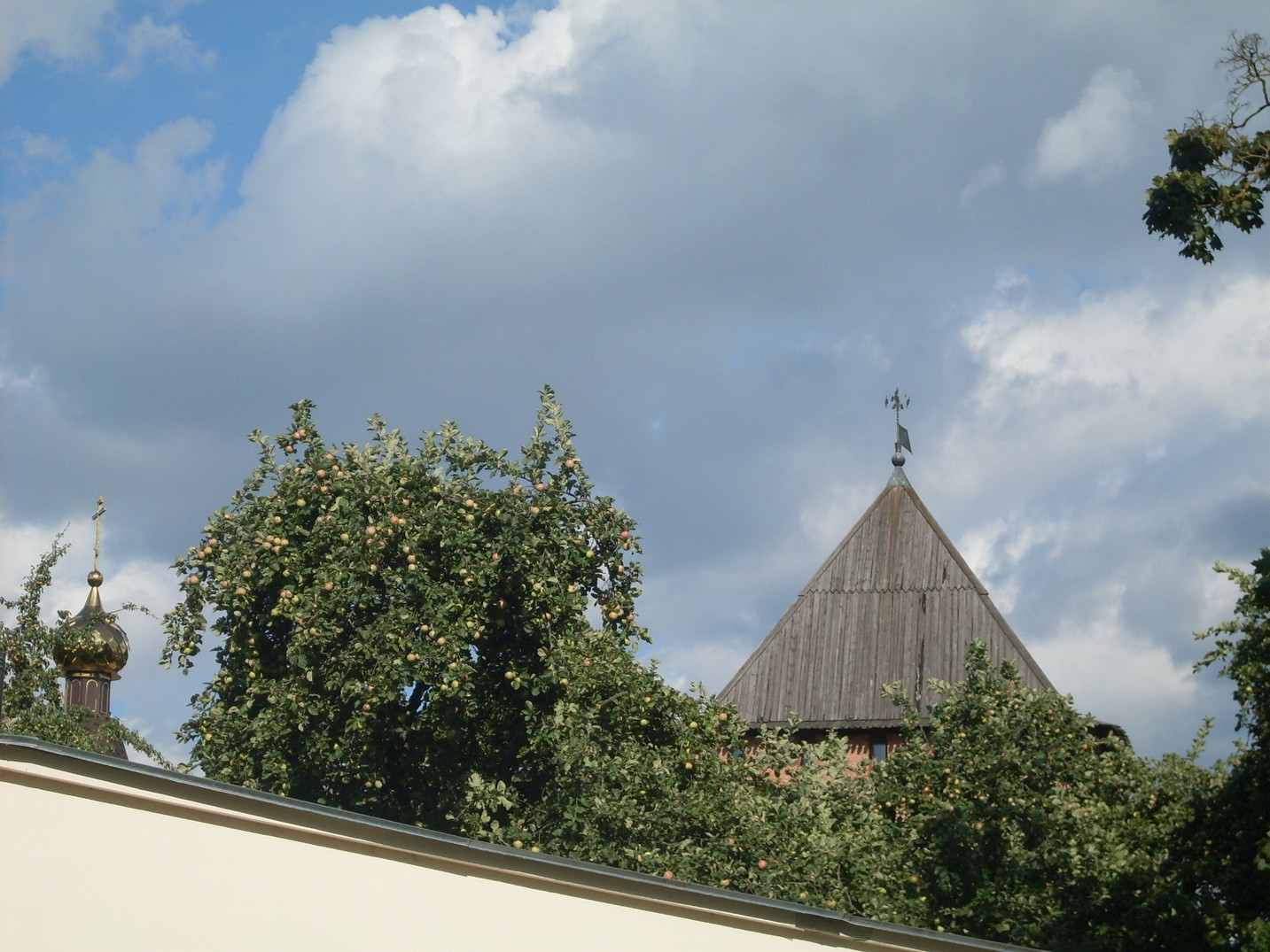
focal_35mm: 92
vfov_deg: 16.1
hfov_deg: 21.3
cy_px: 476
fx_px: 3376
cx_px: 635
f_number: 4.4
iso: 80
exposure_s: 1/1000
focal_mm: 15.3
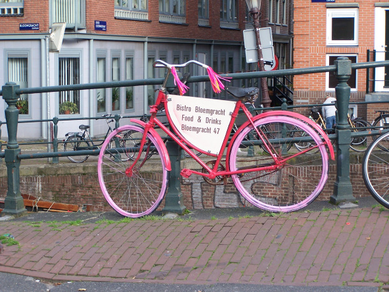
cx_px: 194
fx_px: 1057
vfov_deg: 15.7
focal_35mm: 94
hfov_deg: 20.9
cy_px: 146
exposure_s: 1/125
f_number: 3.2
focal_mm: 15.6
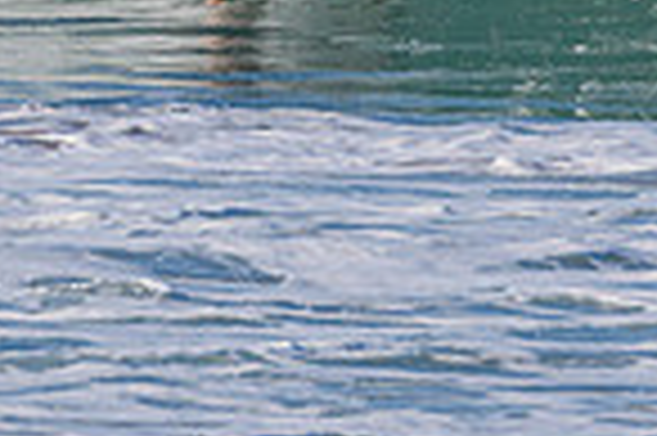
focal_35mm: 2980
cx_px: 279
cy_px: -196
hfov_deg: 0.7
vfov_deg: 0.5
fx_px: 54324
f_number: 5.6
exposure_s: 1/2000
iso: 320
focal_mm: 500
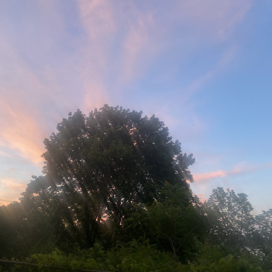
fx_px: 276
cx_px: 121
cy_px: 137
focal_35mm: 31
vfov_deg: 52.5
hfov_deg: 52.4
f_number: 1.8
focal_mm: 4.25
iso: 100
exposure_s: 1/122
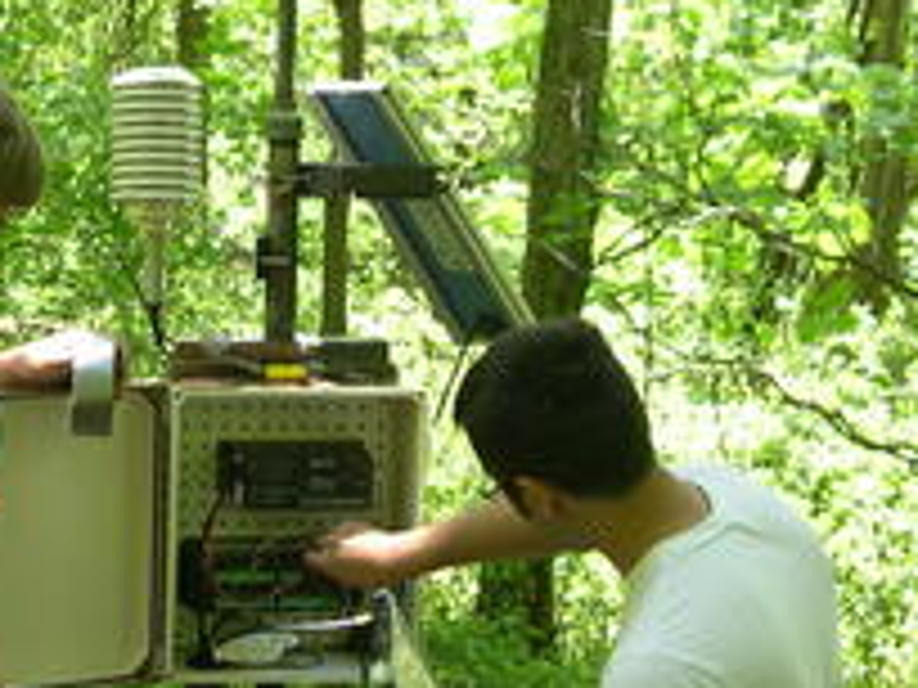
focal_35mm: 112
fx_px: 2970
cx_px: 166
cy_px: 238
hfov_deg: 17.4
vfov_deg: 13.2
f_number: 2.8
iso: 100
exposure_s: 1/87.2
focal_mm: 8
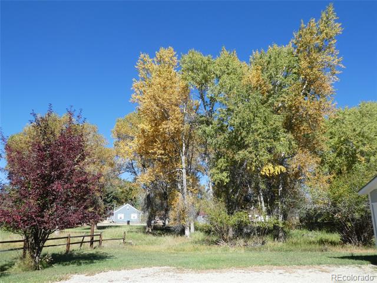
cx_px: 188
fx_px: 305
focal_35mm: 28
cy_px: 142
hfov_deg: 63.4
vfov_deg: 49.7
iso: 80
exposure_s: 1/500
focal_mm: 5
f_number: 3.5
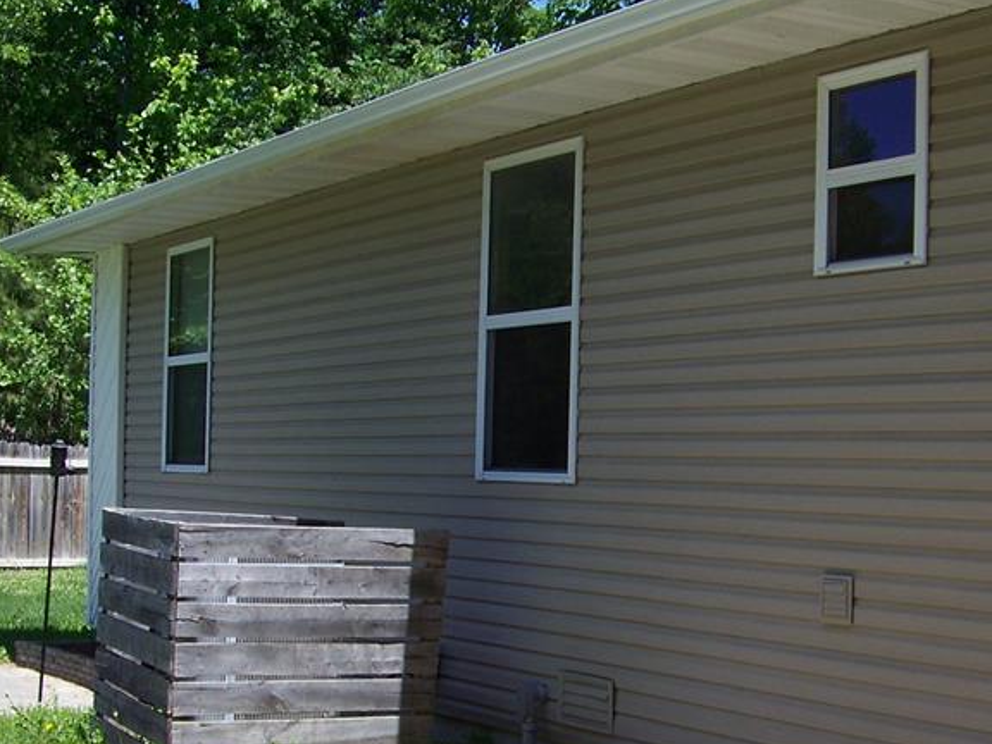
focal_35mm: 64
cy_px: 513
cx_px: 537
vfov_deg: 22.8
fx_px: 1834
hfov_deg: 30.3
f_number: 2.8
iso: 64
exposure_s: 1/640
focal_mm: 5.85
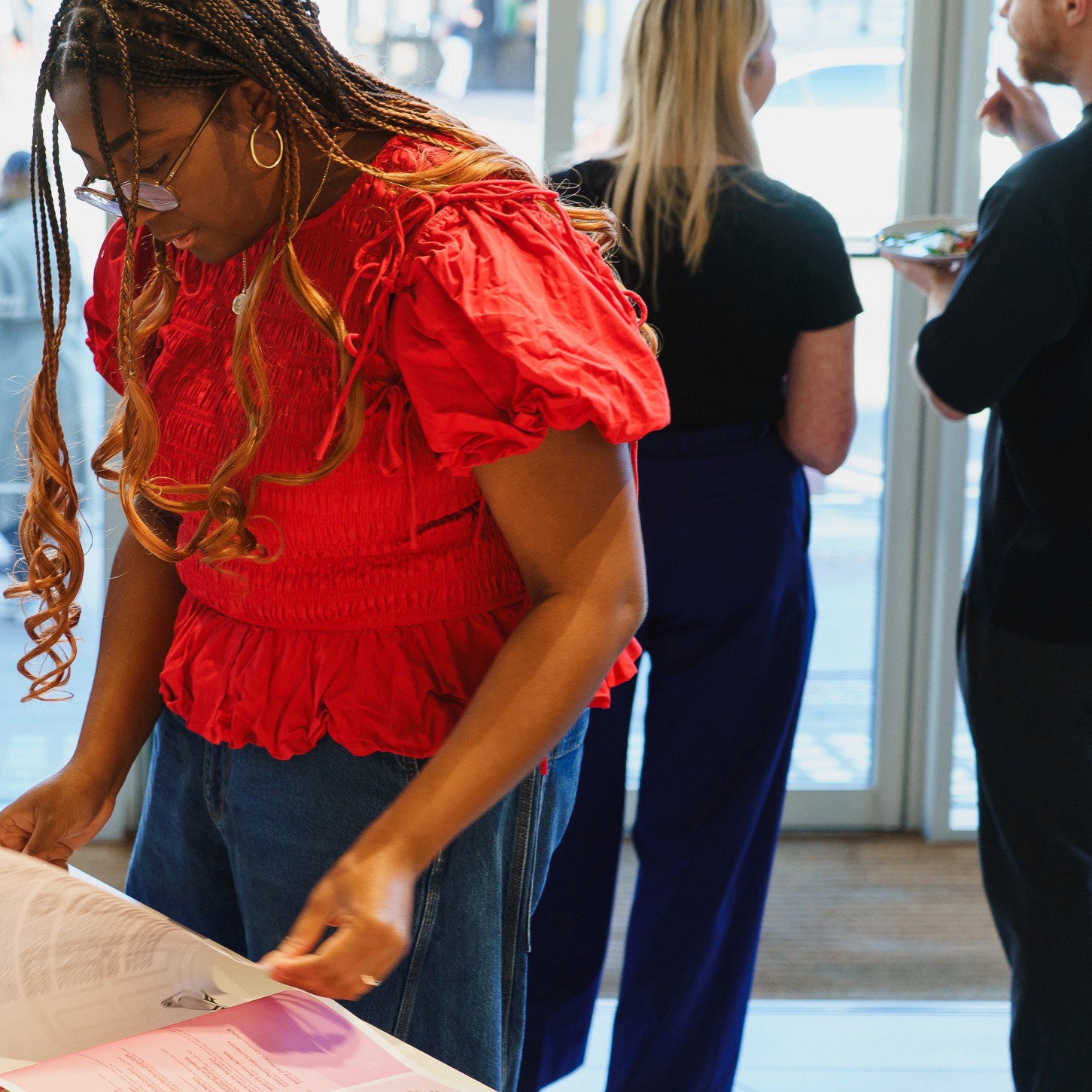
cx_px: 164
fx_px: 2927
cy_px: 517
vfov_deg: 21.1
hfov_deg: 20.8
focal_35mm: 82
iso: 640
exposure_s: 1/100
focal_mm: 56
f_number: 4
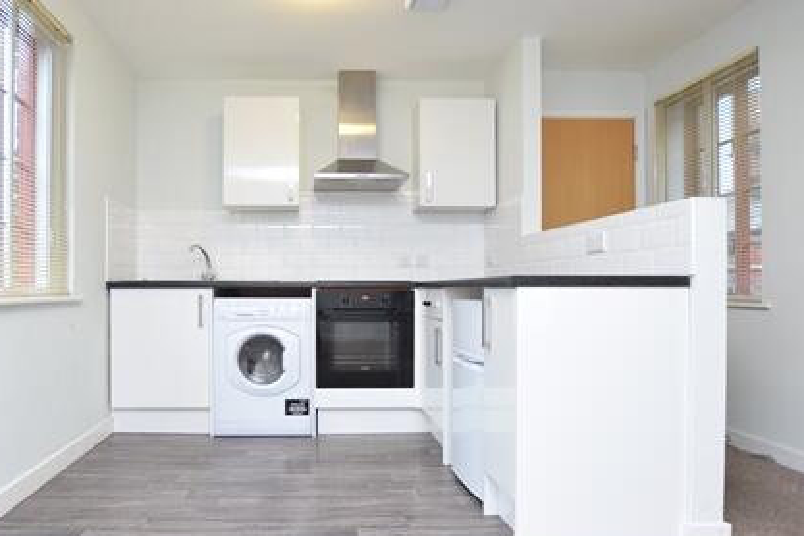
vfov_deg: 55.1
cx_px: 314
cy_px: 288
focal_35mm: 23
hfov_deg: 75.1
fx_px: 514
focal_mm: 10
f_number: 4
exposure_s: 1/60
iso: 560
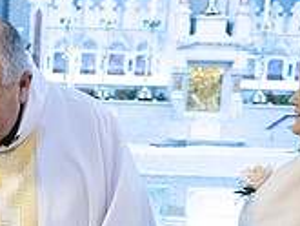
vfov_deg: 13.5
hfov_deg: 16.7
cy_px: 238
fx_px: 937
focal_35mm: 108
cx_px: -140
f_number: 3.5
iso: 1250
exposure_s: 1/160
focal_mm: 32
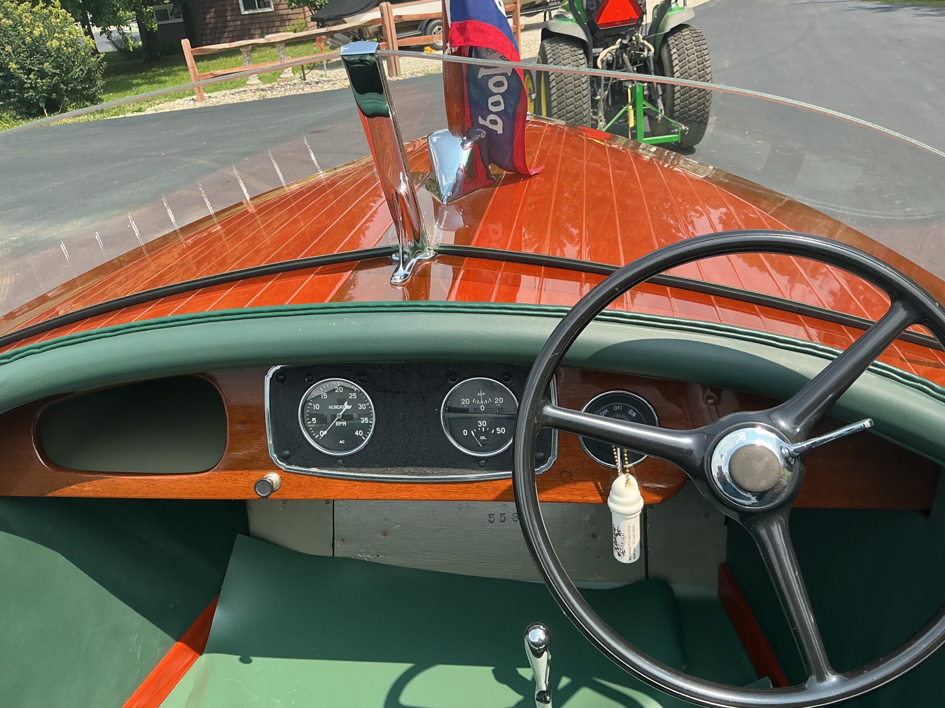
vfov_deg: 48.2
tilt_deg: -25.5
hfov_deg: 61.7
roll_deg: +6.9
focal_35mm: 29
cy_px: 354
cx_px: 472
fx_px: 792
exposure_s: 1/642
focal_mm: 3
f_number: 1.8
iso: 25
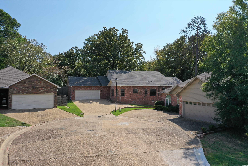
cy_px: 83
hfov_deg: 65.5
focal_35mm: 28
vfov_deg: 46.4
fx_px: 193
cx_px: 124
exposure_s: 1/500
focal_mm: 10.26
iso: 100
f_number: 6.3
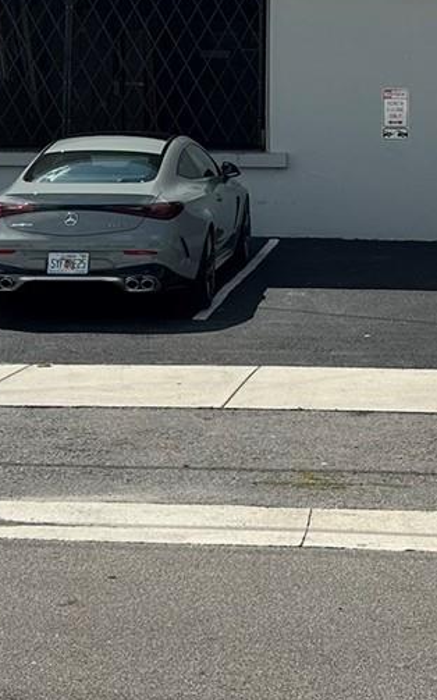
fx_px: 1545
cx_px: 335
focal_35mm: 81
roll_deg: -1.0
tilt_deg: +4.4
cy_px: 15
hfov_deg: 16.0
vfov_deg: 24.5
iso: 80
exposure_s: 1/8929
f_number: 1.78
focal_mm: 6.86
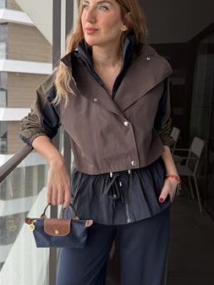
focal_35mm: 38
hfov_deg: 37.7
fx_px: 313
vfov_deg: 48.8
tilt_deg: -7.8
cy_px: 125
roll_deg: -2.0
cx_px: 106
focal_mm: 6.76
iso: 80
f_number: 1.78
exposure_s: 1/121
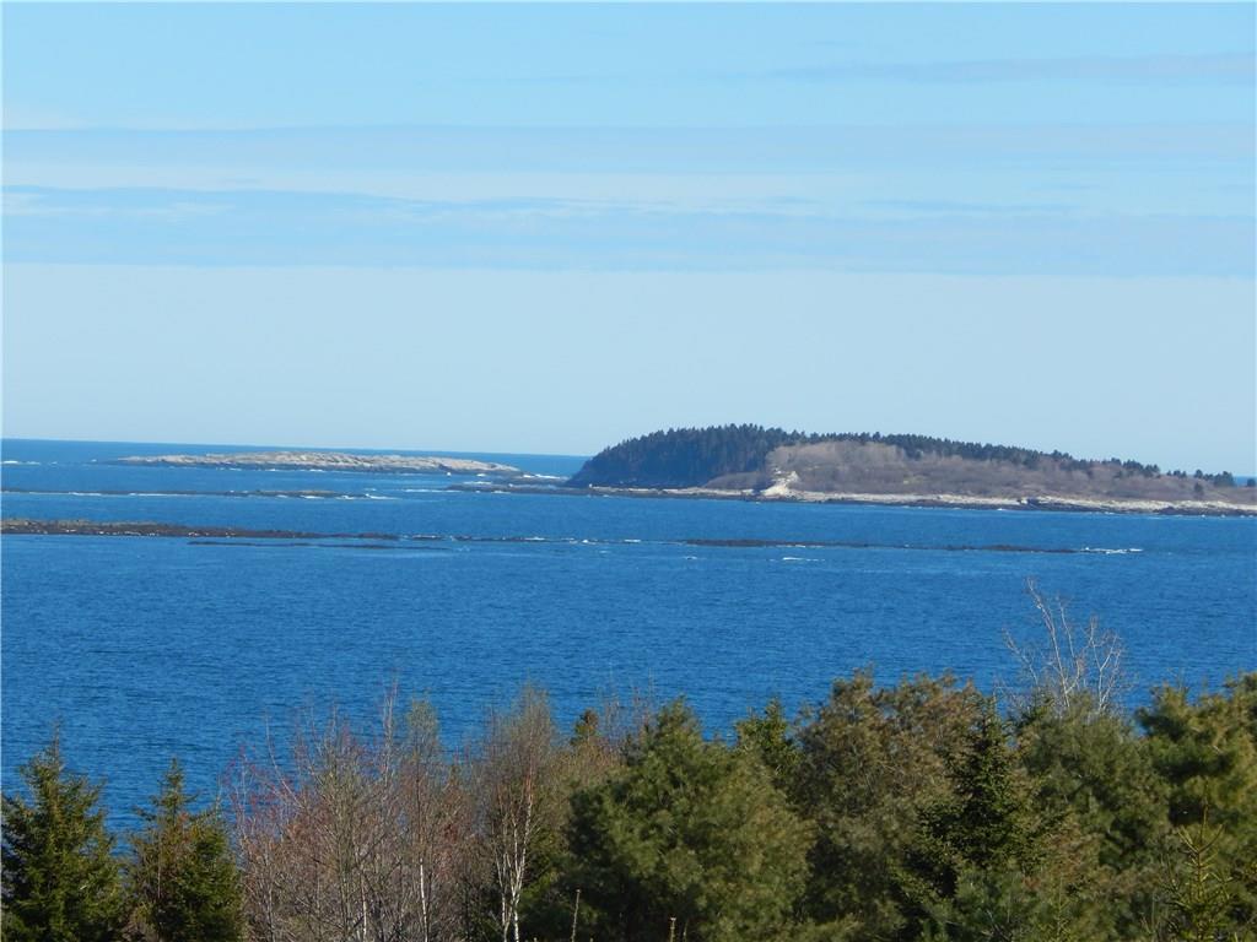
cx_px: 628
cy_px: 471
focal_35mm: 234
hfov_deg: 8.5
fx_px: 8497
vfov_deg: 6.4
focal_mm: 41.7
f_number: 5.6
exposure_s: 1/500
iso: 125
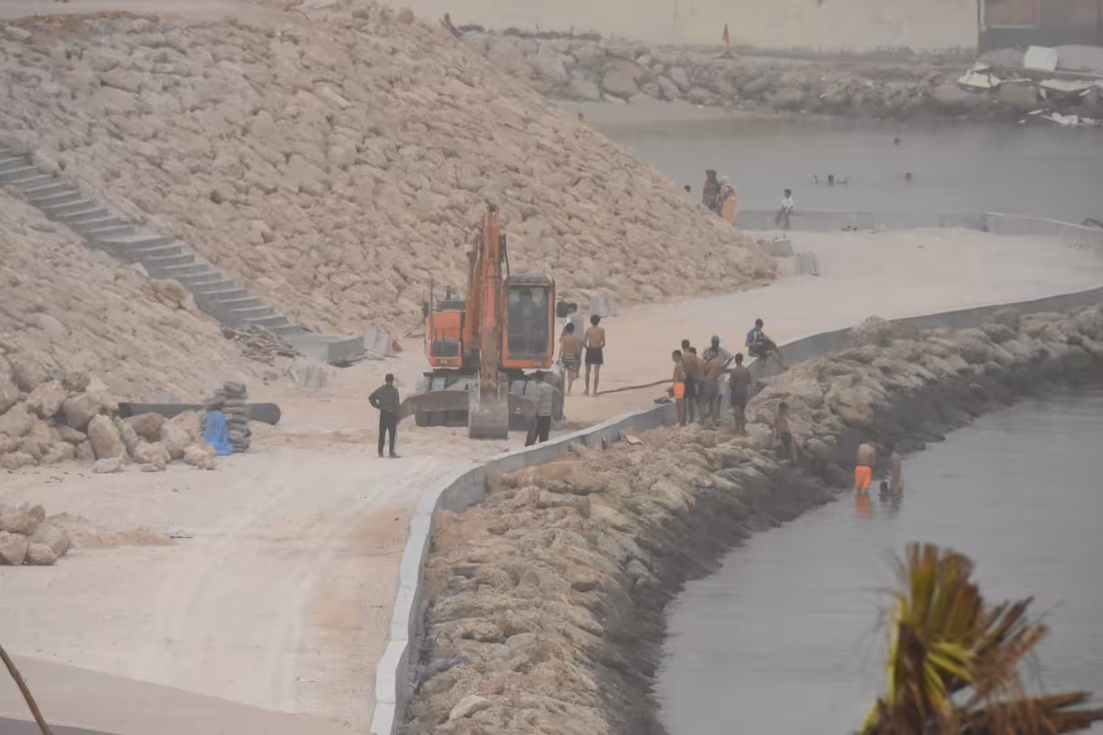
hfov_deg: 4.6
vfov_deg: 3.1
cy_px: 368
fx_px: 13786
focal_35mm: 450
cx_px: 552
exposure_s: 1/5000
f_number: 10
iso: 2500
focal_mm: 300
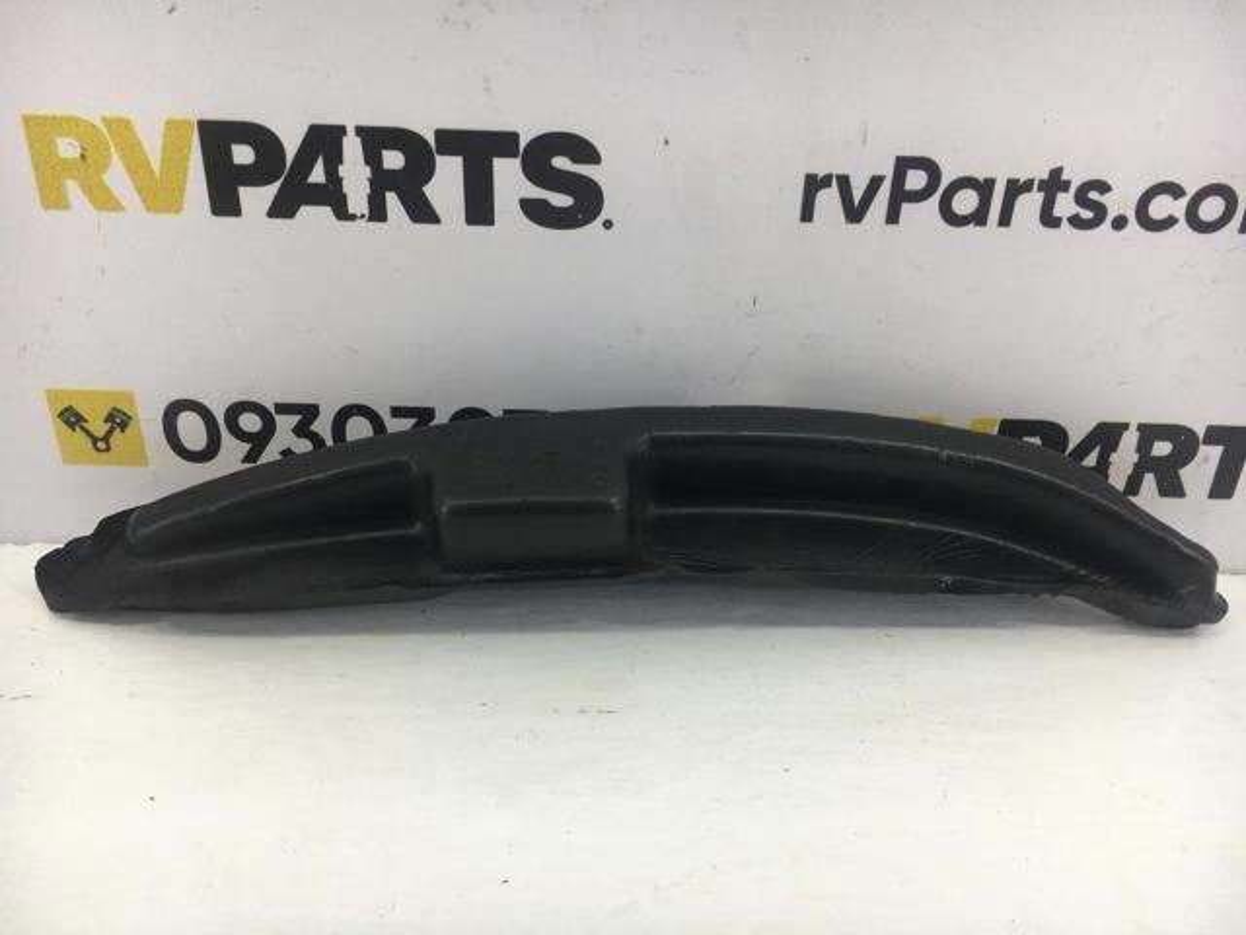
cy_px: 468
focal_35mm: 29
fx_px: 1044
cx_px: 623
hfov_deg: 61.7
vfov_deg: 48.2
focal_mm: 4.15
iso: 25
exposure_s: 1/50
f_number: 2.2
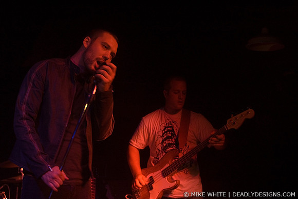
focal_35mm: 52
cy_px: 100
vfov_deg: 25.7
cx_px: 149
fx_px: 434
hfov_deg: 37.9
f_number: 2.8
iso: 800
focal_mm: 35
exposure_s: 1/40
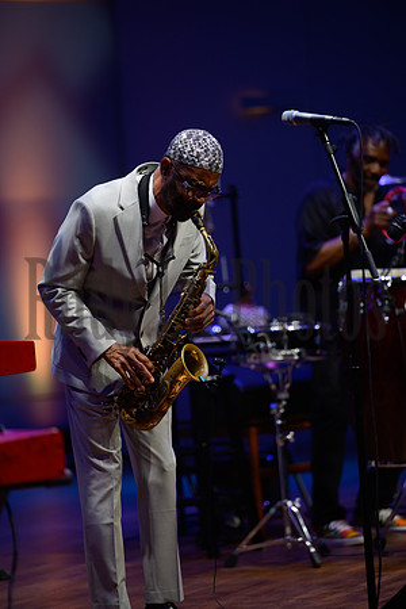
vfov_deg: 14.2
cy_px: 304
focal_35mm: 145
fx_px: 2453
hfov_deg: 9.5
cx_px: 203
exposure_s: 1/500
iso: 800
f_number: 2.8
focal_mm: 145
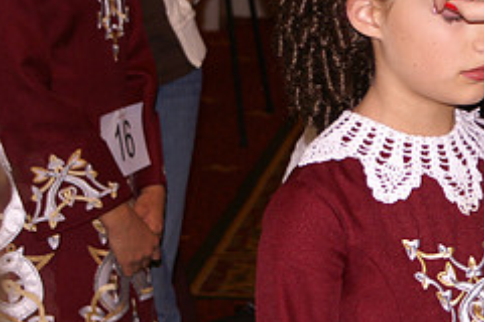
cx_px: 480
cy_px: 125
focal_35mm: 181
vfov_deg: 7.6
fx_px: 2433
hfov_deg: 11.3
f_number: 5.6
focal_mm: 50
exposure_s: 1/100
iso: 400
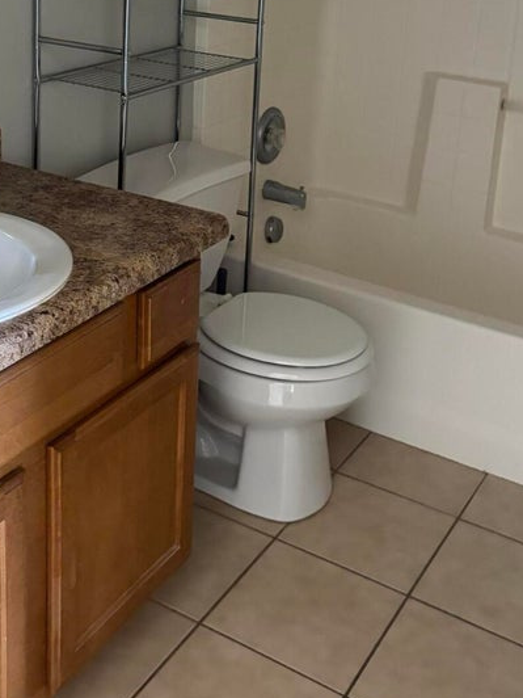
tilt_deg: -16.7
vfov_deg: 36.7
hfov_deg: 29.0
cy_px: 127
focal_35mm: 50
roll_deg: -2.0
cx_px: 211
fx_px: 1007
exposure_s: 1/40
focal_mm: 5.96
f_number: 1.6
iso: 640
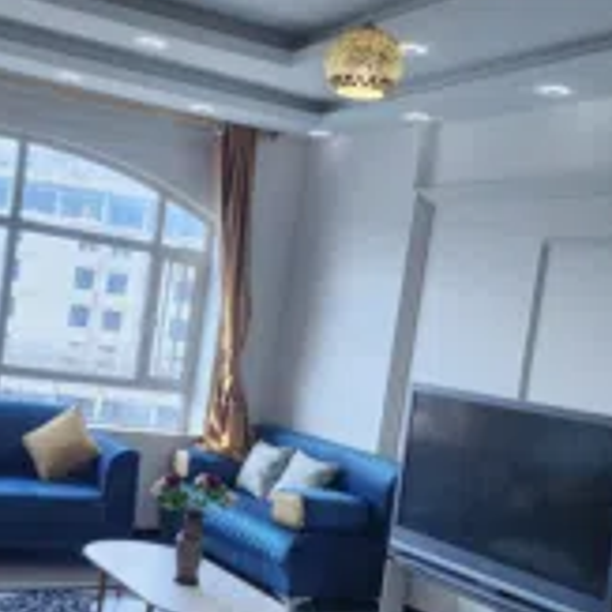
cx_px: 165
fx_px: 1000
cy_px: 357
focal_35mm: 50
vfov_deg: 33.9
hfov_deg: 33.5
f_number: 1.8
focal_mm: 6.4
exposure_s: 1/180
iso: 160
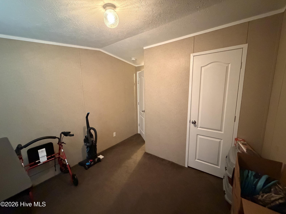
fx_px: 116
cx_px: 143
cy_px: 107
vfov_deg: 85.7
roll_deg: +1.7
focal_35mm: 14
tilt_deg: -10.5
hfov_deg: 102.1
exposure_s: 1/60
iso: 1250
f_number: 2.2
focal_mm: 2.22
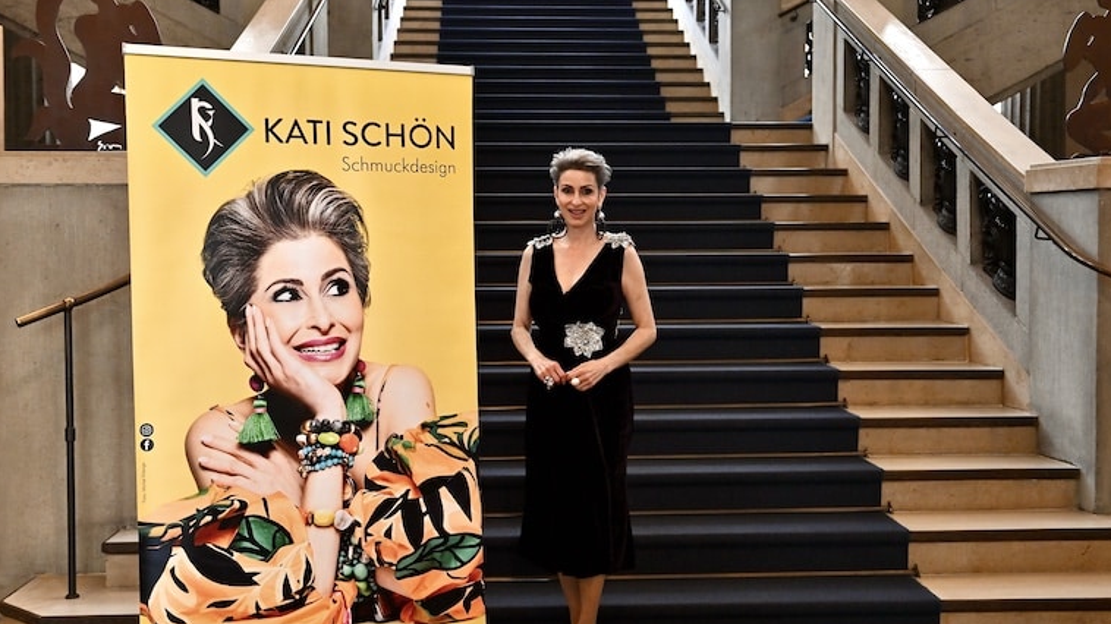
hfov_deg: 48.4
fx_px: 1237
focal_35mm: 42
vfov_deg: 28.3
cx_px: 580
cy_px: 307
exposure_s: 1/125
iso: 2000
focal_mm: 38
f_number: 3.2
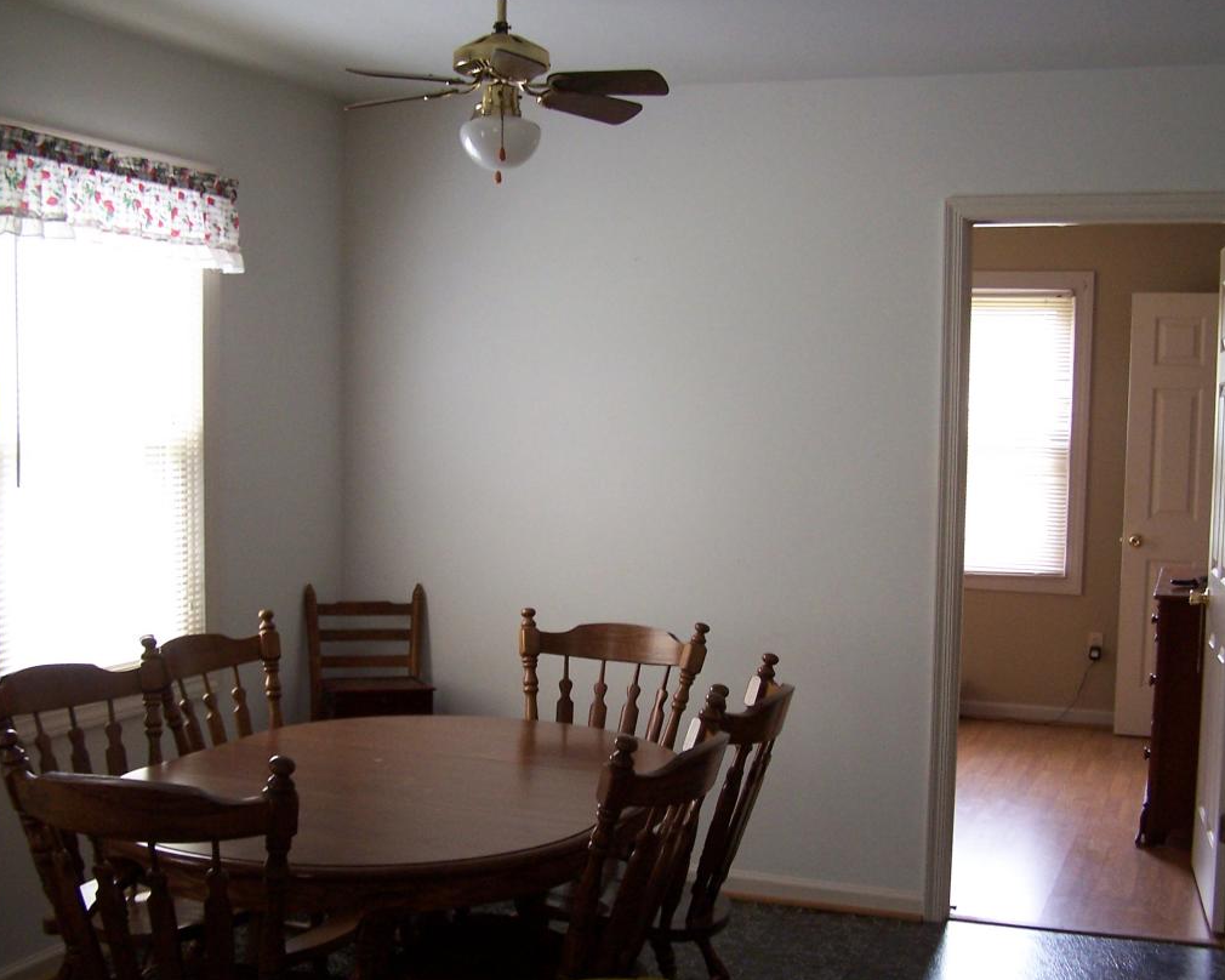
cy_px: 576
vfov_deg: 32.0
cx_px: 646
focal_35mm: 47
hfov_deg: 39.5
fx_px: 1704
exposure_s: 1/25
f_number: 2.8
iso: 140
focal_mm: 6.3
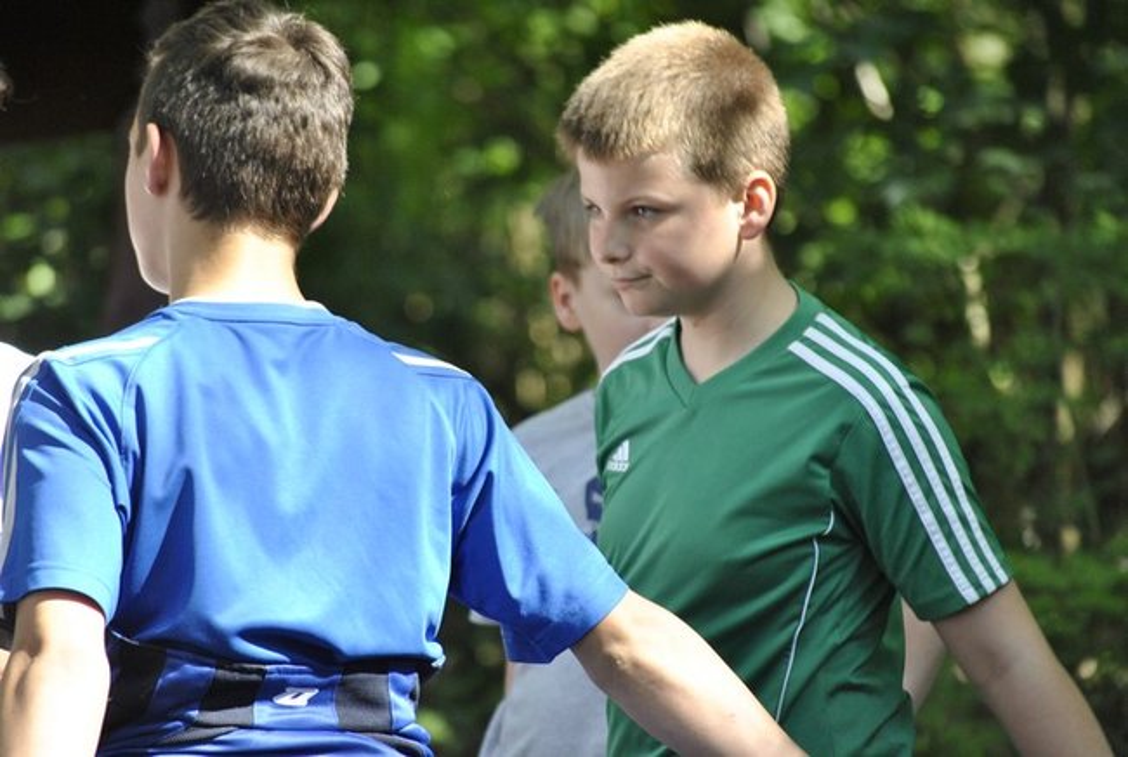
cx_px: 564
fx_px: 9417
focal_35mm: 300
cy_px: 378
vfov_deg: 4.6
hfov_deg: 6.9
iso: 800
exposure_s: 1/250
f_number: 5.6
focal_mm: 200
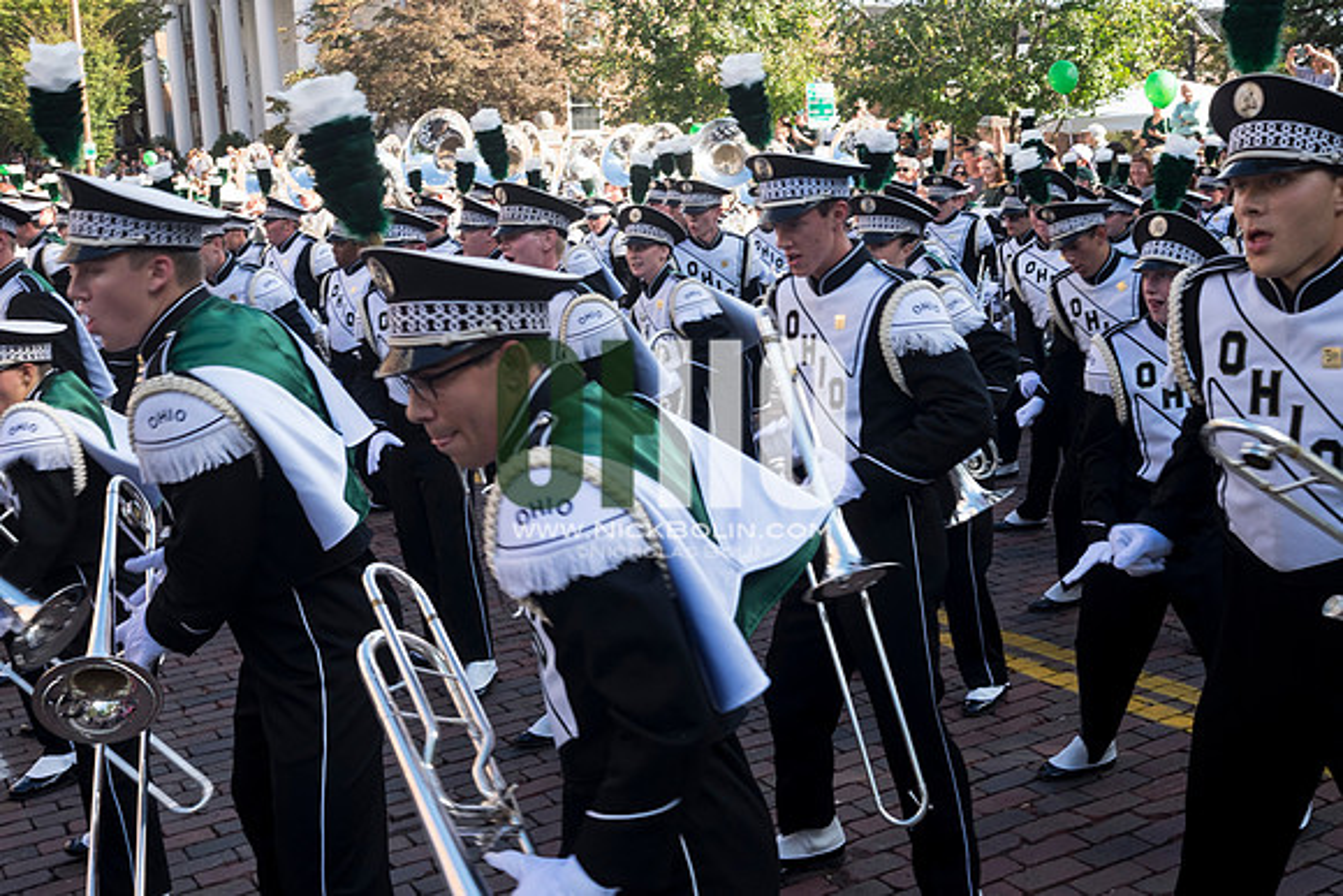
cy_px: 448
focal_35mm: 41
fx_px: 1530
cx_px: 672
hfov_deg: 47.4
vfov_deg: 32.6
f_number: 7.1
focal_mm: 27
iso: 400
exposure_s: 1/200
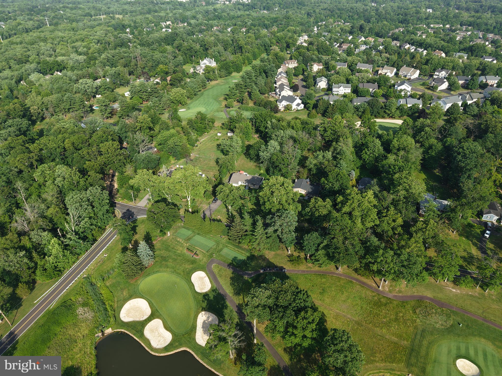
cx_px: 251
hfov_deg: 71.6
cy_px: 188
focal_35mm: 24
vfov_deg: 56.8
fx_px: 348
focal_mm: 8.67
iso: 100
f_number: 1.8
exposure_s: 1/1600
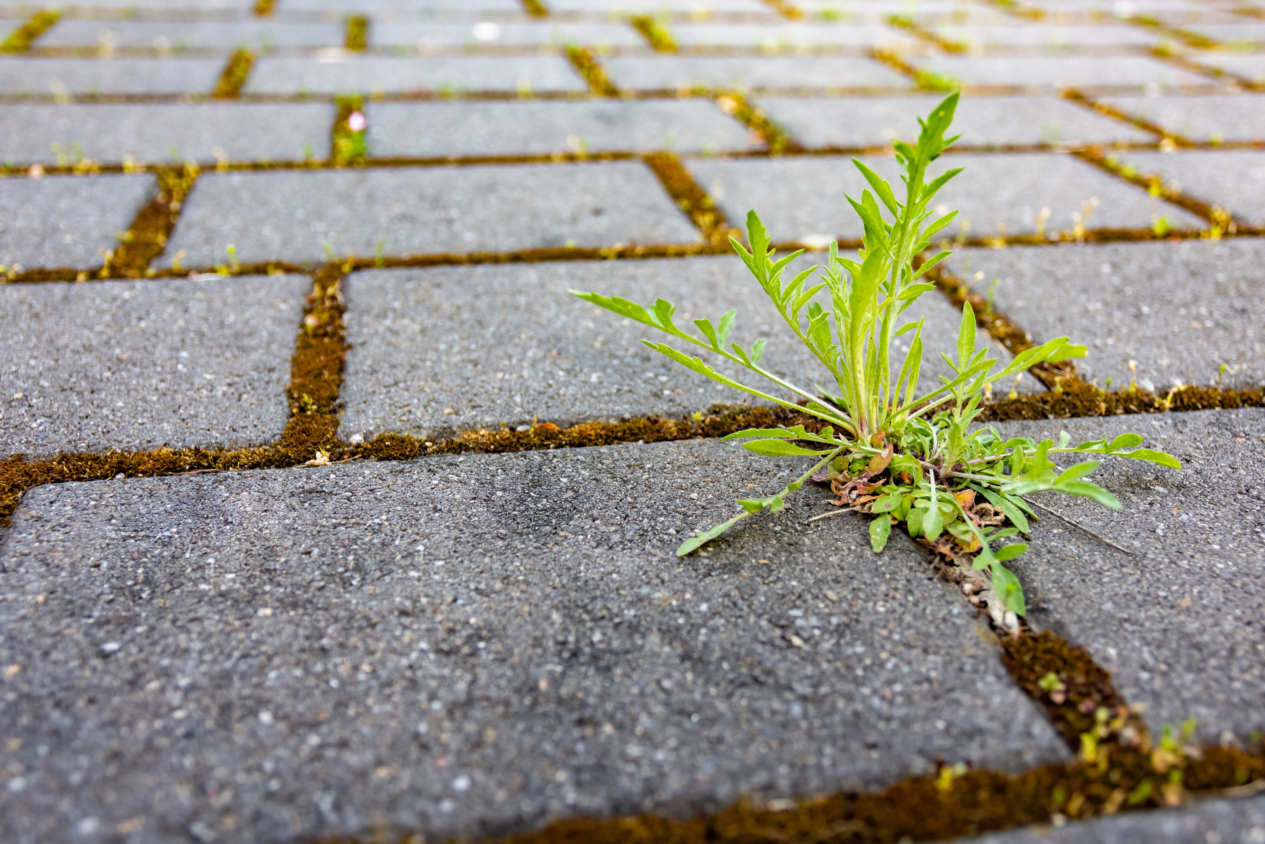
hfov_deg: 53.1
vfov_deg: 36.9
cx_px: 632
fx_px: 1265
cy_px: 422
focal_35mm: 36
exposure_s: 1/100
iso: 100
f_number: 3.5
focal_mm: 24
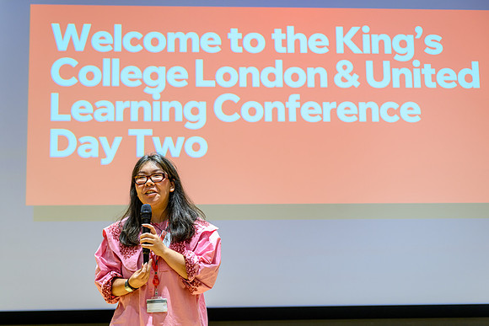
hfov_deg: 32.0
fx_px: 852
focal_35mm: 63
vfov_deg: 21.7
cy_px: 172
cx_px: 245
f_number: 2.8
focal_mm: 58
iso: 1250
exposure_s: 1/200
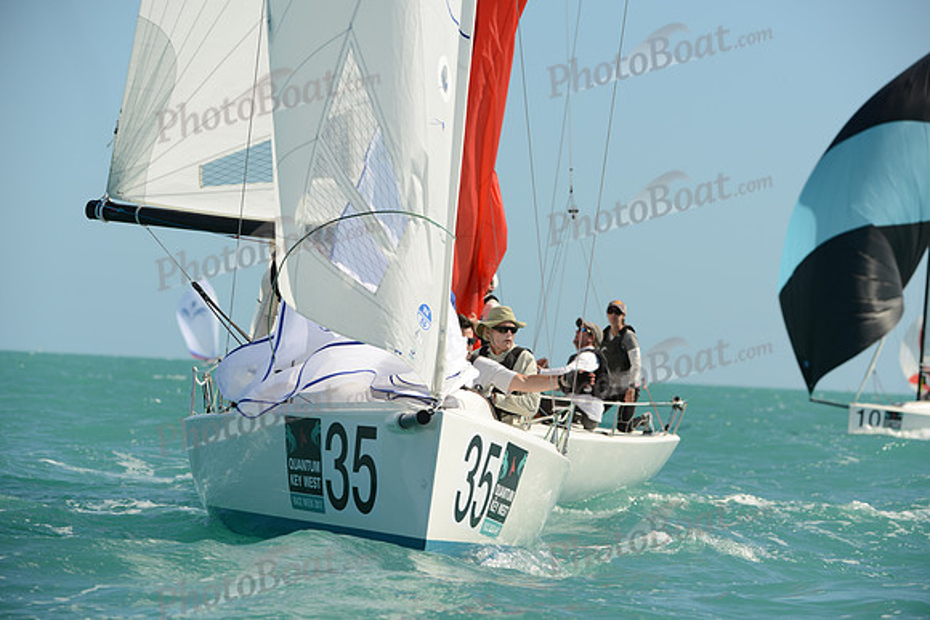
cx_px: 465
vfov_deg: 6.9
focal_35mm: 200
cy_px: 310
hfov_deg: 10.3
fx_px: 5168
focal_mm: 200
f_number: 6.3
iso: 200
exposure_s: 1/1000
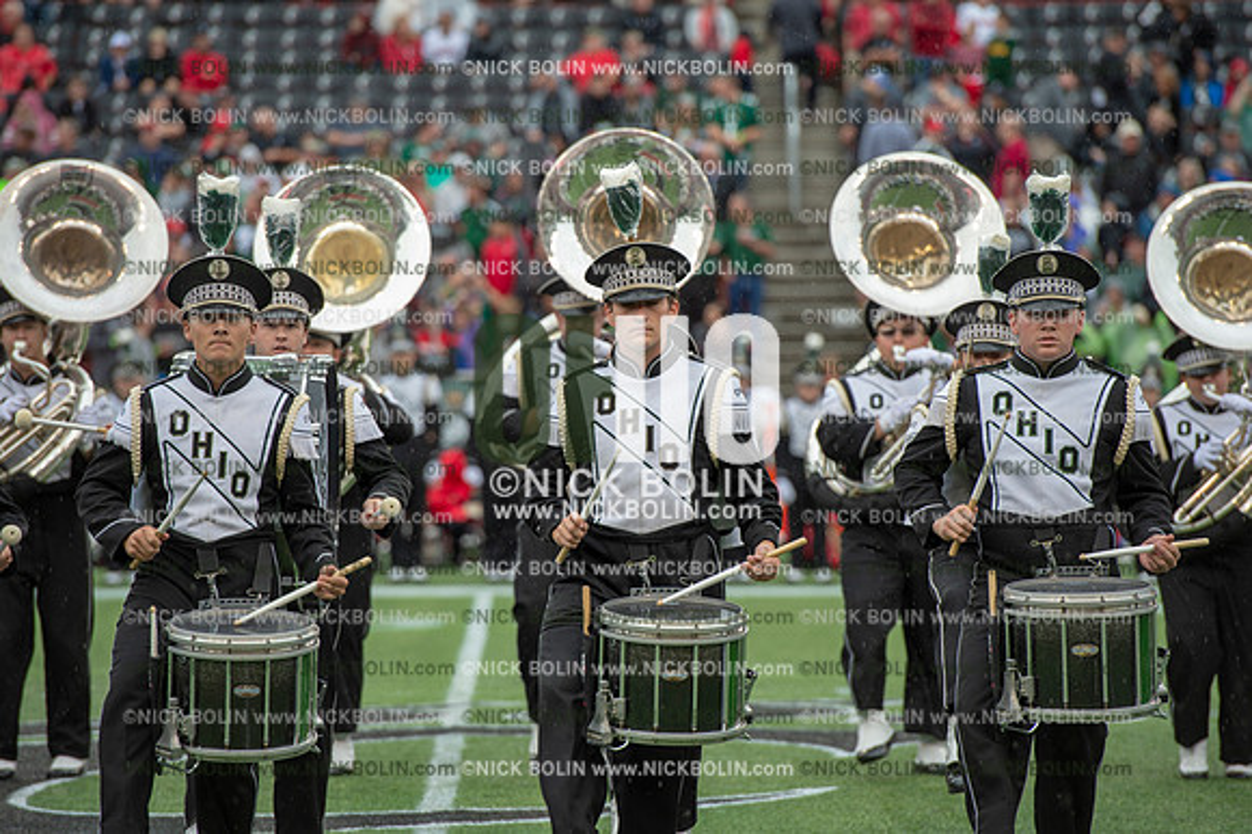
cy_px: 417
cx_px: 626
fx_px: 6951
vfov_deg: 6.9
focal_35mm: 200
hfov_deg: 10.3
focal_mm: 200
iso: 400
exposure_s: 1/500
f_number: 4
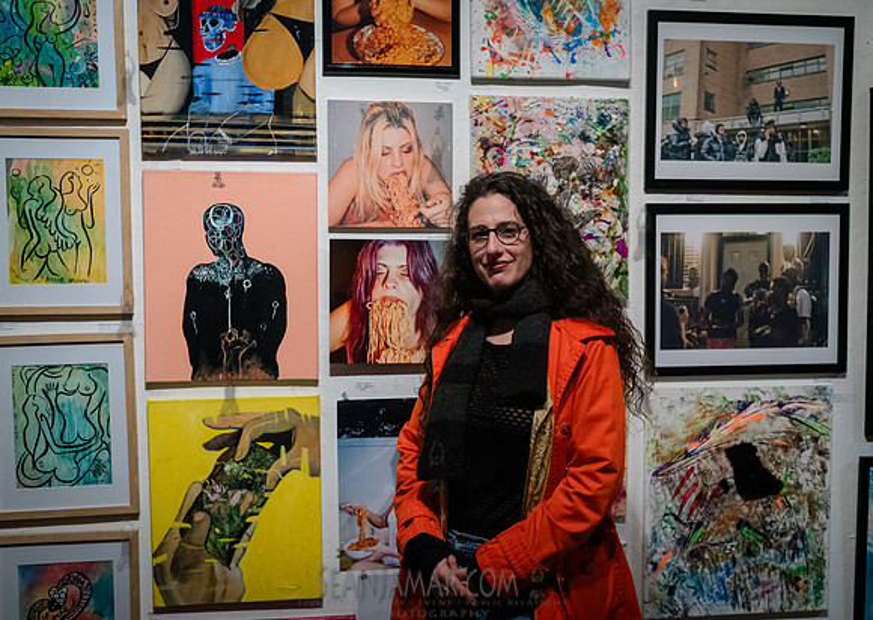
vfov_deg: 37.6
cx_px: 465
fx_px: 912
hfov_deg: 51.1
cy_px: 310
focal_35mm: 37
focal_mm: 35
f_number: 4
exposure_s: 1/500
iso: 6400
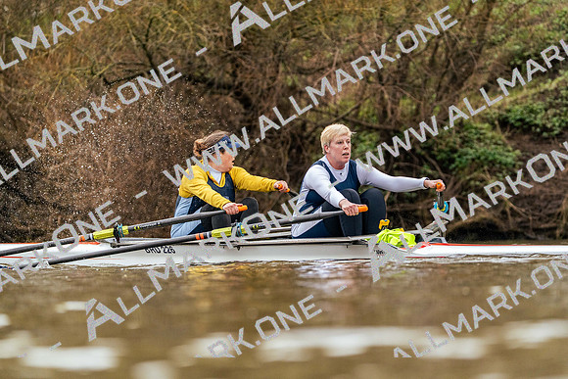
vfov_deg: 3.7
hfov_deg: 5.6
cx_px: 284
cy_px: 190
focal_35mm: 371
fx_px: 5855
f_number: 6.3
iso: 2500
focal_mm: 371
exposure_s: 1/2000
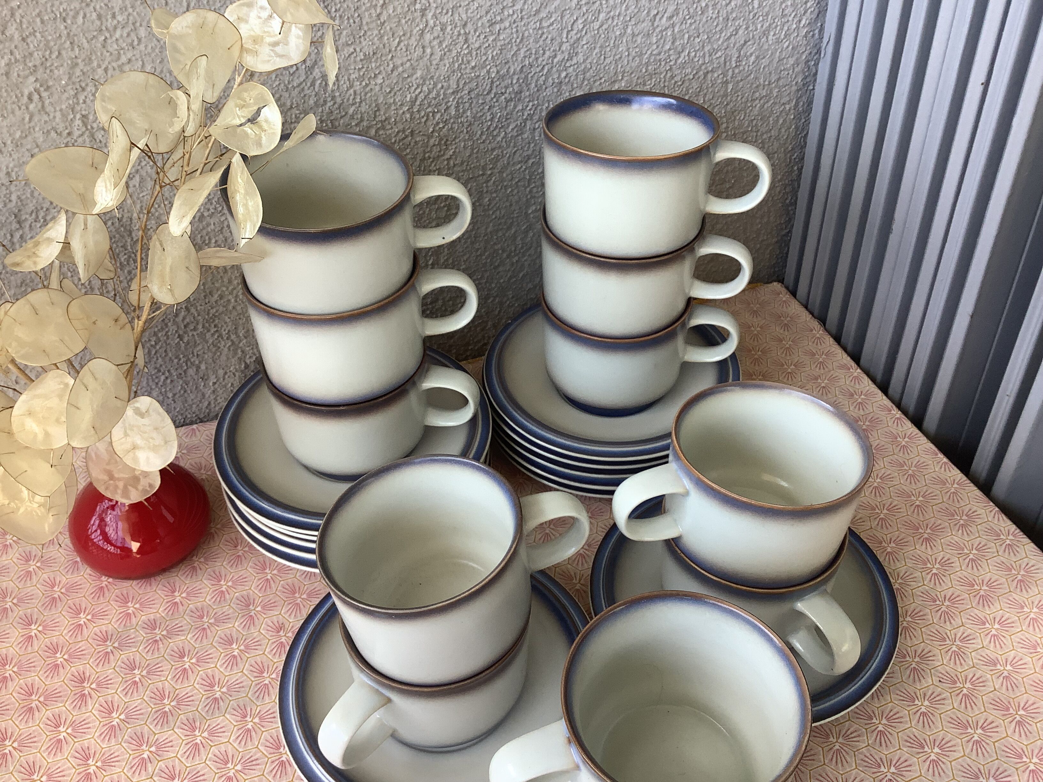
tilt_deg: -39.3
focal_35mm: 31
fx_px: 934
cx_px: 522
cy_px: 391
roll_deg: +3.2
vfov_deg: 45.4
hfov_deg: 58.4
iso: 40
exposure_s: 1/100
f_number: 2.4
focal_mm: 3.3
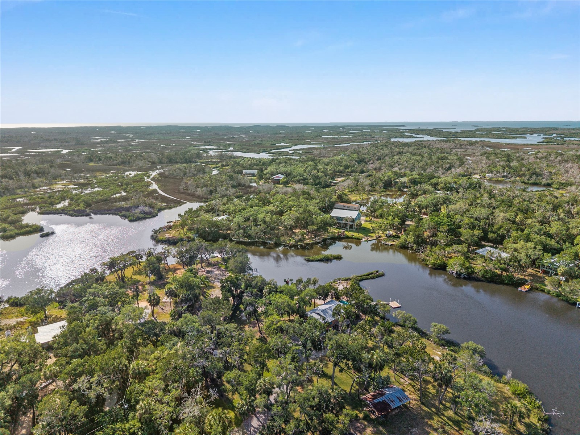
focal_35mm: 24
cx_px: 290
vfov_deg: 56.8
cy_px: 218
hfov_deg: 71.6
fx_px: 402
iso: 280
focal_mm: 8.67
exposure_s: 1/6400
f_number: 1.8
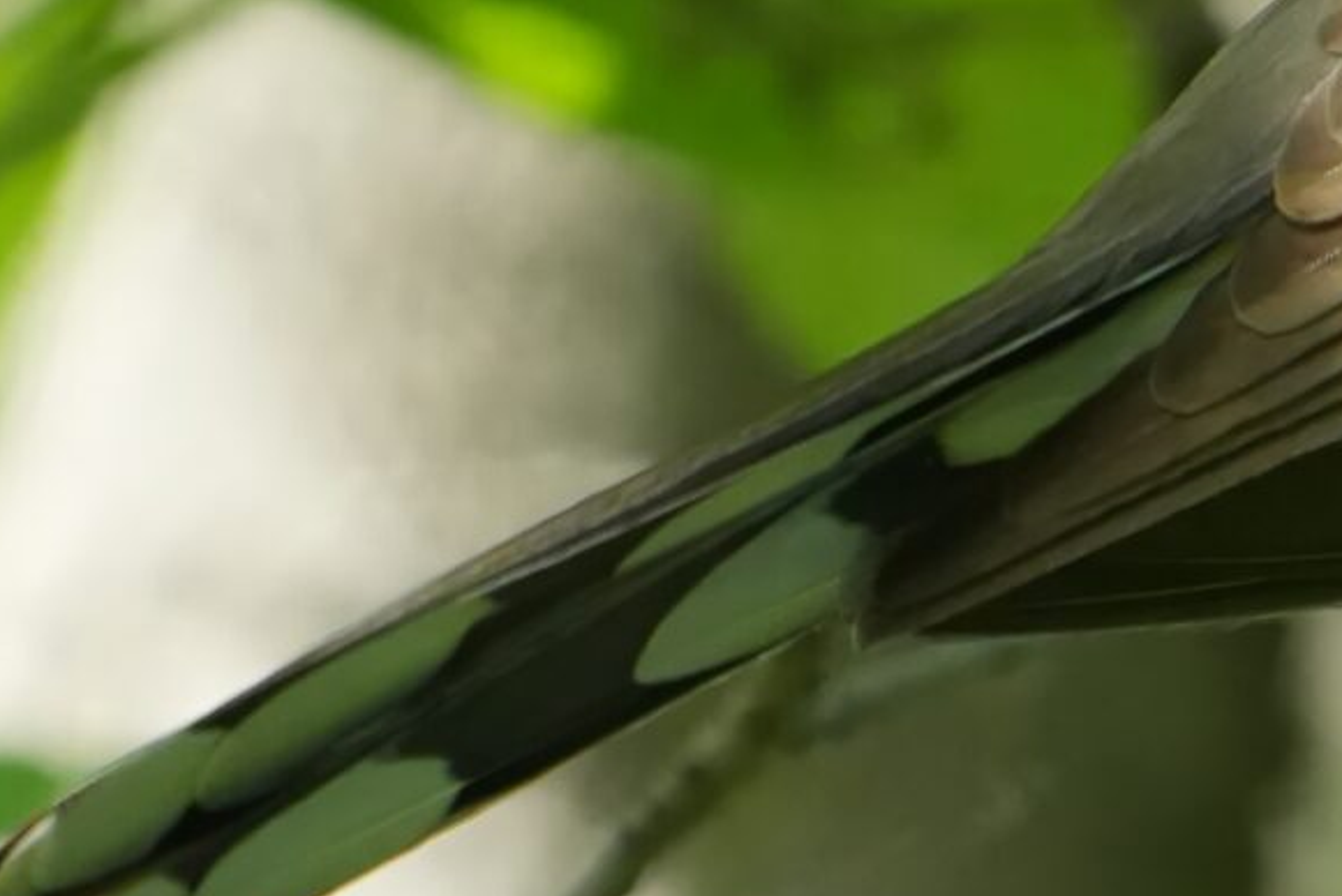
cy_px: -324
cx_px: 2321
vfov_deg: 0.3
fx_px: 147836
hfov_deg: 0.5
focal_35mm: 3964
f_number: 6.3
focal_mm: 600
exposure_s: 1/1600
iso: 3200
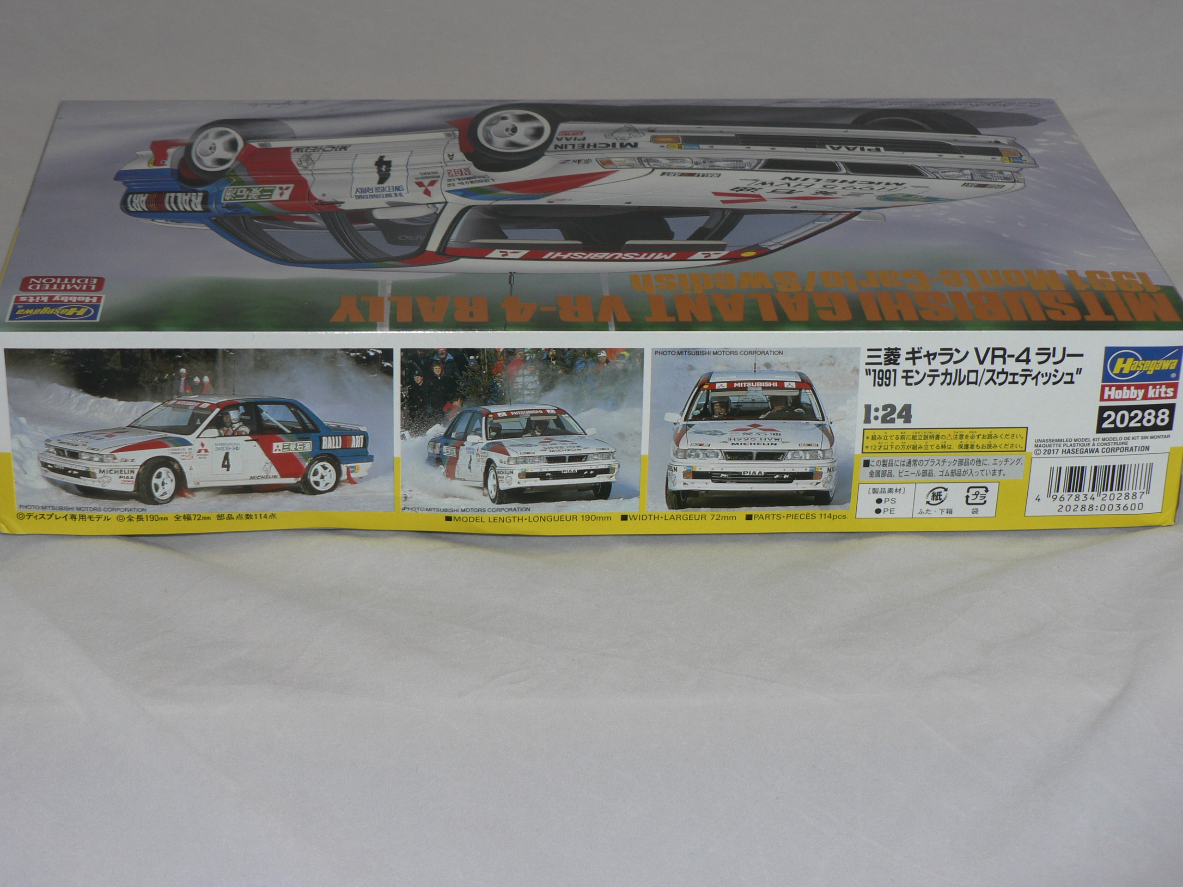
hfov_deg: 24.7
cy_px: 444
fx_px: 2700
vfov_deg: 18.7
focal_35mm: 79
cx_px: 592
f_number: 3.2
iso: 80
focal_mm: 13.1
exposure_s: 1/60
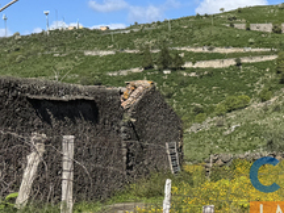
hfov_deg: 21.0
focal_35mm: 84
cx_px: 377
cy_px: 153
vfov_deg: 17.5
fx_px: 689
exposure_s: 1/3597
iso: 80
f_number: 1.78
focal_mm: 6.76
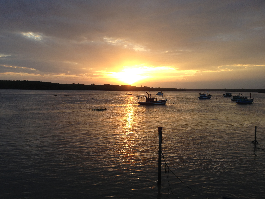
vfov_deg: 40.7
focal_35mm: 35
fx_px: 268
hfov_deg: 52.6
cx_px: 132
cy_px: 100
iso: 50
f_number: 2.4
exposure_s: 1/233
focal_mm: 4.28
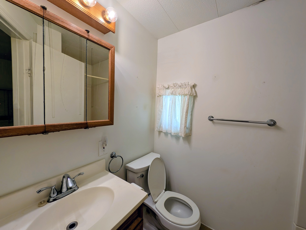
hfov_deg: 110.5
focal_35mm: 12
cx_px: 153
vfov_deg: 94.6
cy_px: 115
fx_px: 106
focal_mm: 2.23
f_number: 1.95
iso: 46
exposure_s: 1/60
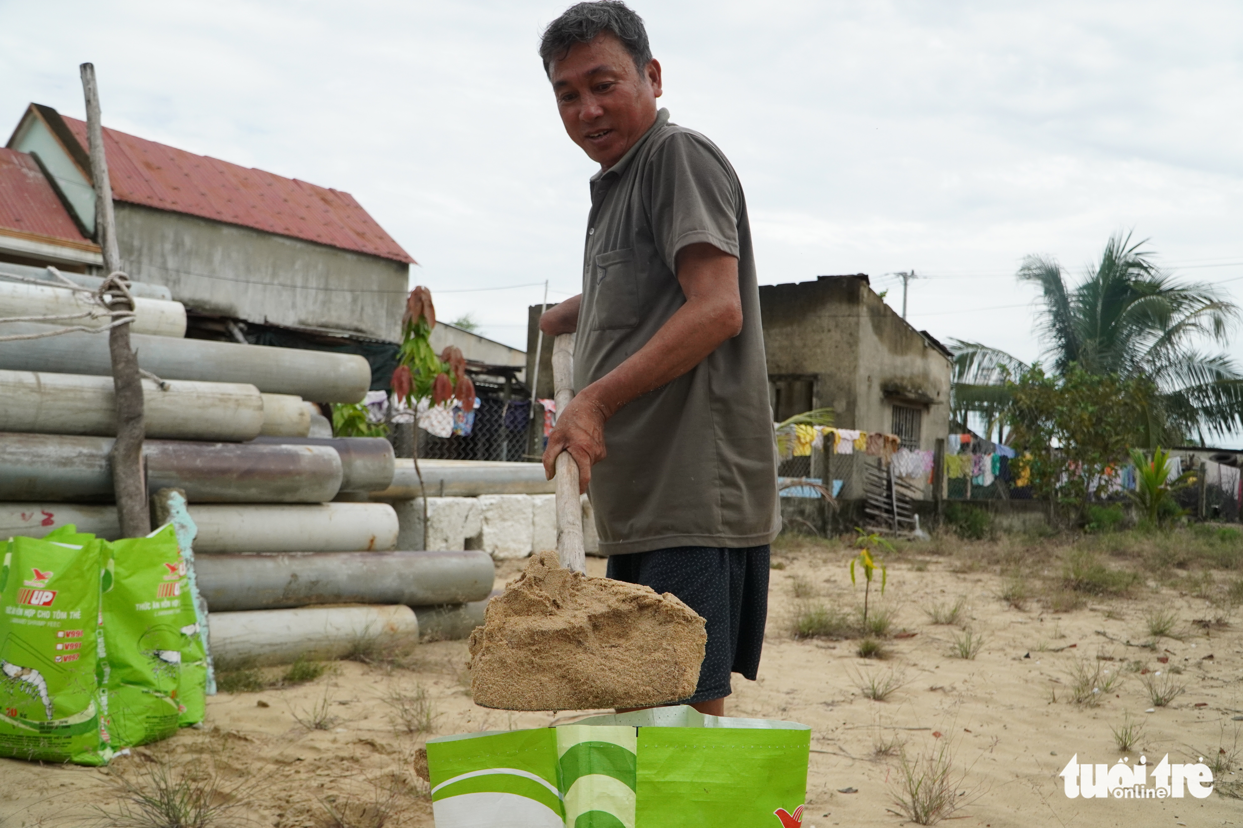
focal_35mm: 32
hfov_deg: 59.5
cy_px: 414
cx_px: 622
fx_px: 1088
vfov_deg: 41.7
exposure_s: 1/3200
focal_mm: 21
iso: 1000
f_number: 5.6
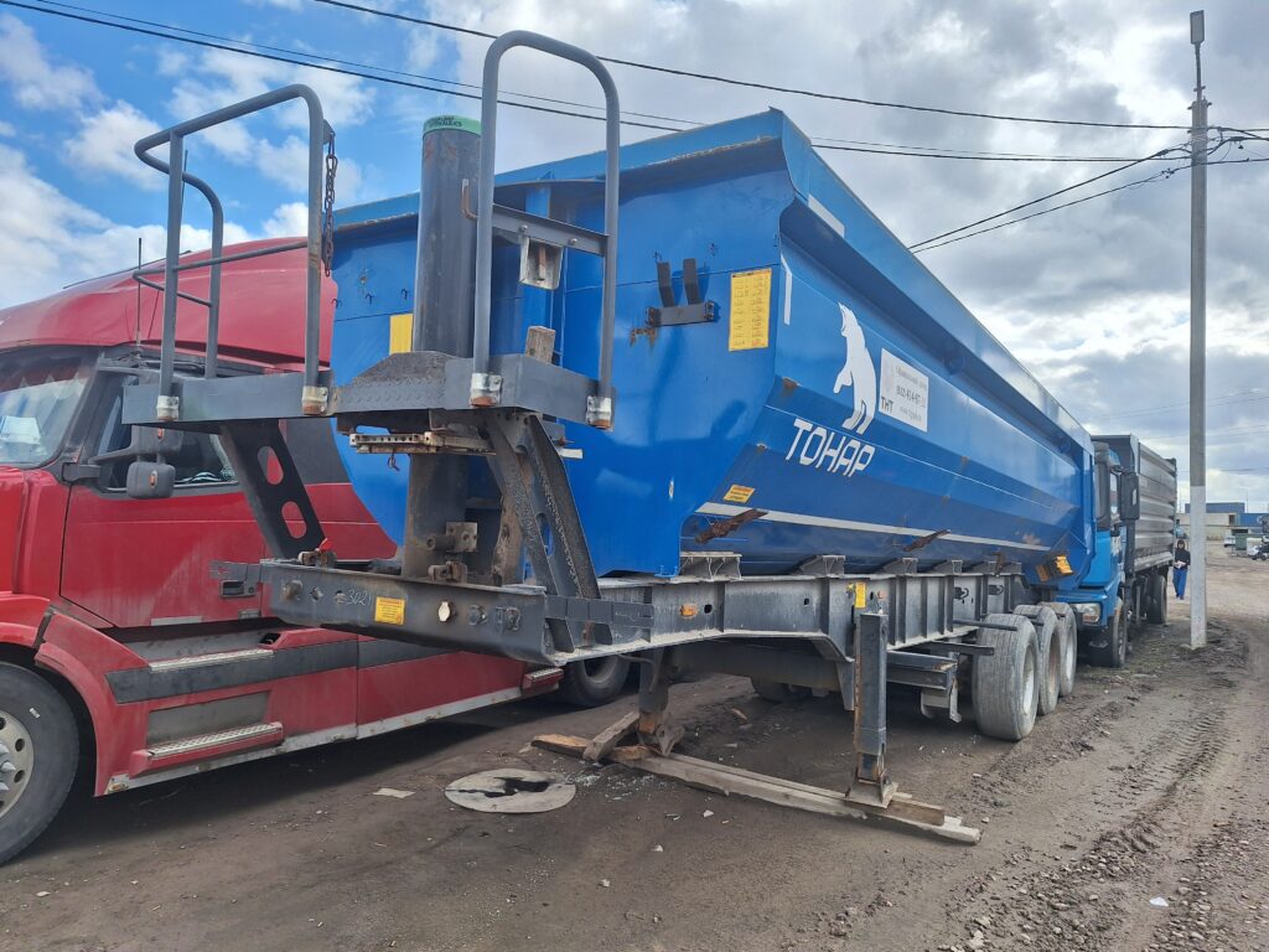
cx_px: 634
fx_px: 843
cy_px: 476
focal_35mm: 23
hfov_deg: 73.9
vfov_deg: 58.9
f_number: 1.8
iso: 40
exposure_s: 1/1209
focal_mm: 5.54
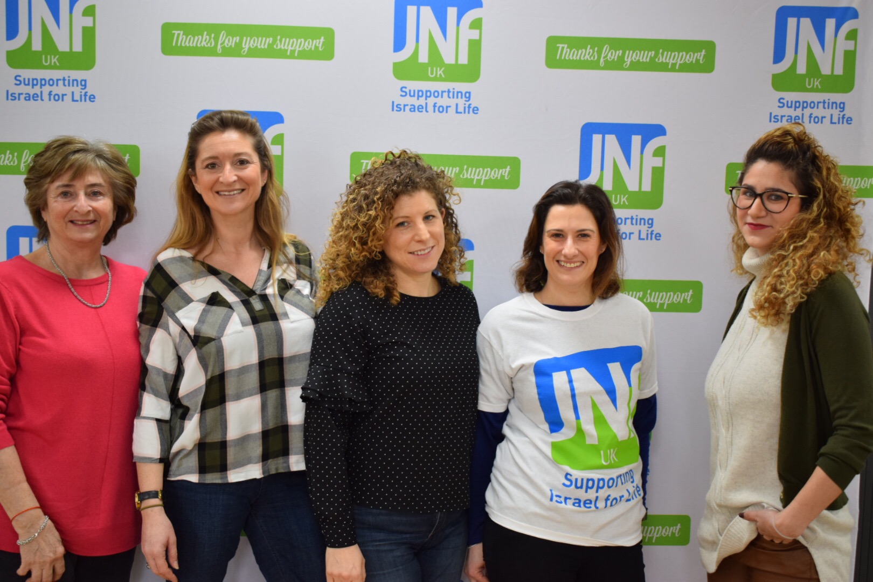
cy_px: 291
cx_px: 436
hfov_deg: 42.3
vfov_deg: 28.9
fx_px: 1128
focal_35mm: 46
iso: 800
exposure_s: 1/60
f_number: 4.2
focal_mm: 31
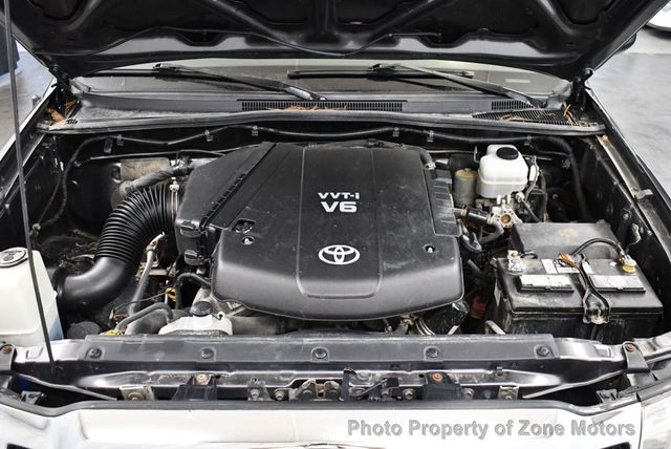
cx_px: 336
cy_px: 224
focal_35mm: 36
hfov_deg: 53.1
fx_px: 672
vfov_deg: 36.9
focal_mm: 18
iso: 3200
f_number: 3.5
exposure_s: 1/125
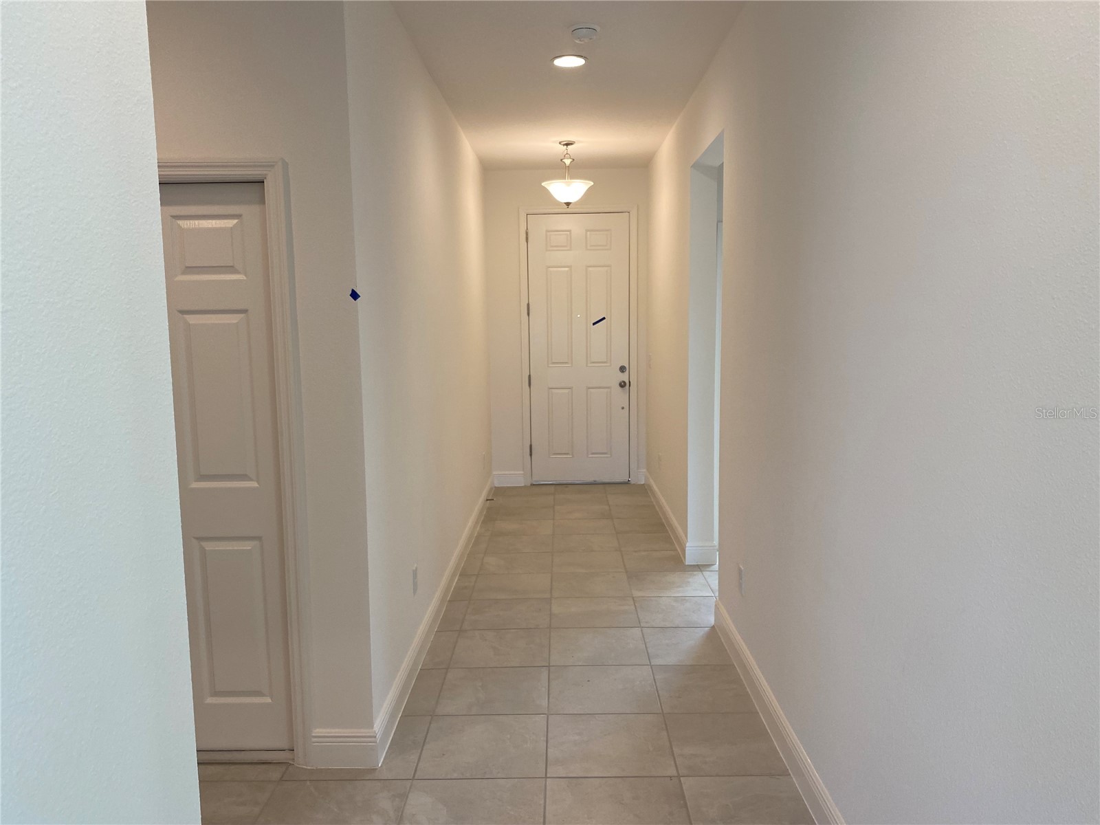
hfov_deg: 67.3
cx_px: 550
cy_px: 412
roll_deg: +1.6
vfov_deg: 53.1
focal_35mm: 26
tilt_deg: -7.1
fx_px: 826
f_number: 1.8
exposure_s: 1/120
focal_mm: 4.25
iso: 80
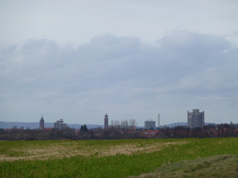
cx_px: 119
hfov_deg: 7.5
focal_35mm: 265
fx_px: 1822
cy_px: 89
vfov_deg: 5.6
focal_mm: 47.3
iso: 100
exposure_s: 1/160
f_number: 5.8
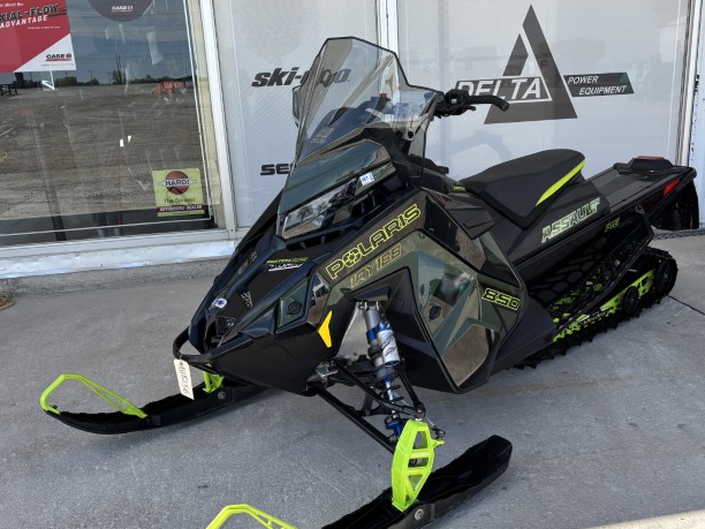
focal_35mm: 34
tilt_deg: -17.7
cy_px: 286
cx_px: 385
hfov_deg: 53.9
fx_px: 692
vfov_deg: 41.8
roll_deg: +2.6
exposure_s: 1/910
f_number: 1.6
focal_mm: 5.96
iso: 50
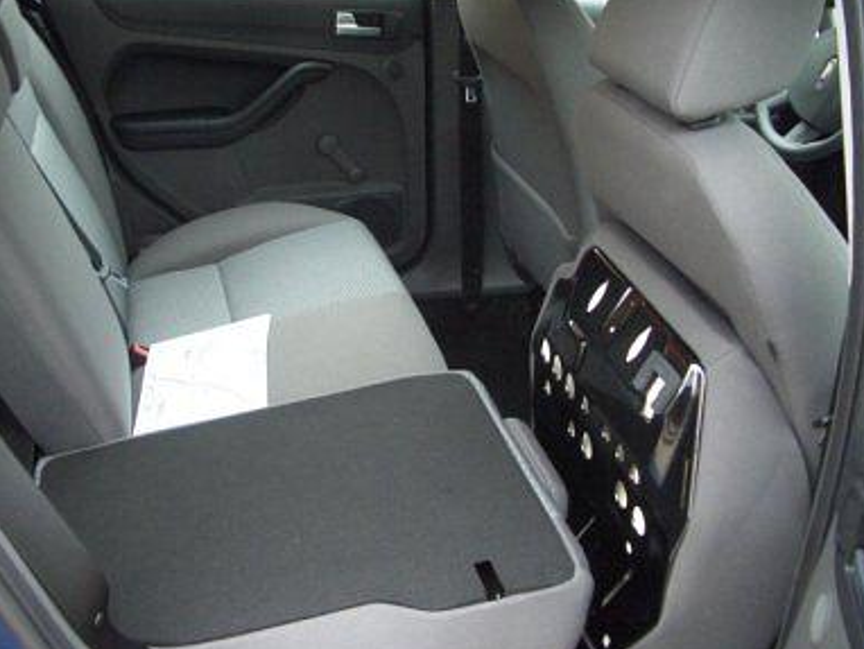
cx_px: 394
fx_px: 1024
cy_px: 335
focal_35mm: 41
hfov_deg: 45.7
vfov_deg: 35.2
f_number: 2.6
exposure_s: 1/60
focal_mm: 5.8
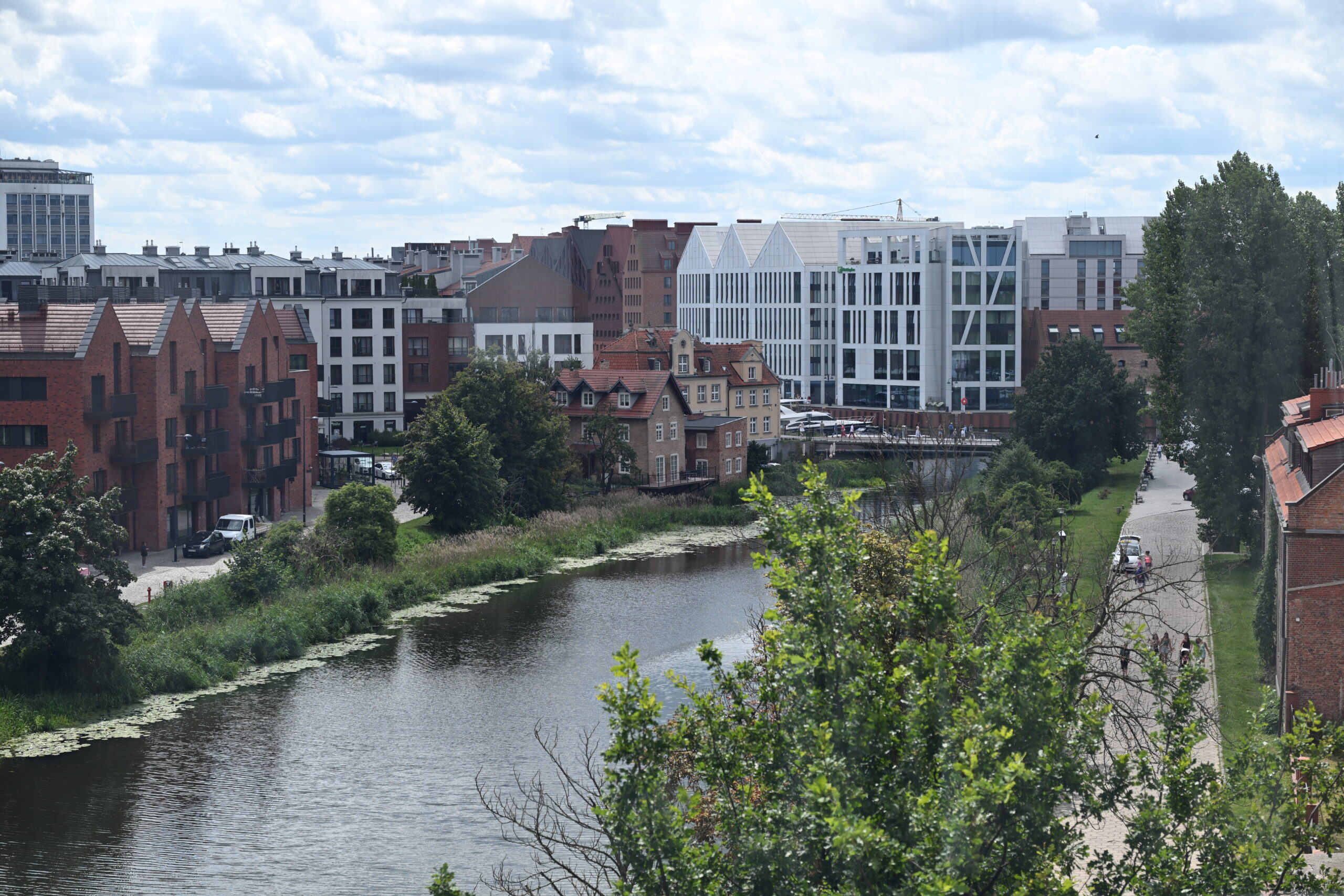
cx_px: 672
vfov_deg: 22.3
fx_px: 2277
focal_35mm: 61
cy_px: 448
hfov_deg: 32.9
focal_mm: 61
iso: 100
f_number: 5.6
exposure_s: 1/500
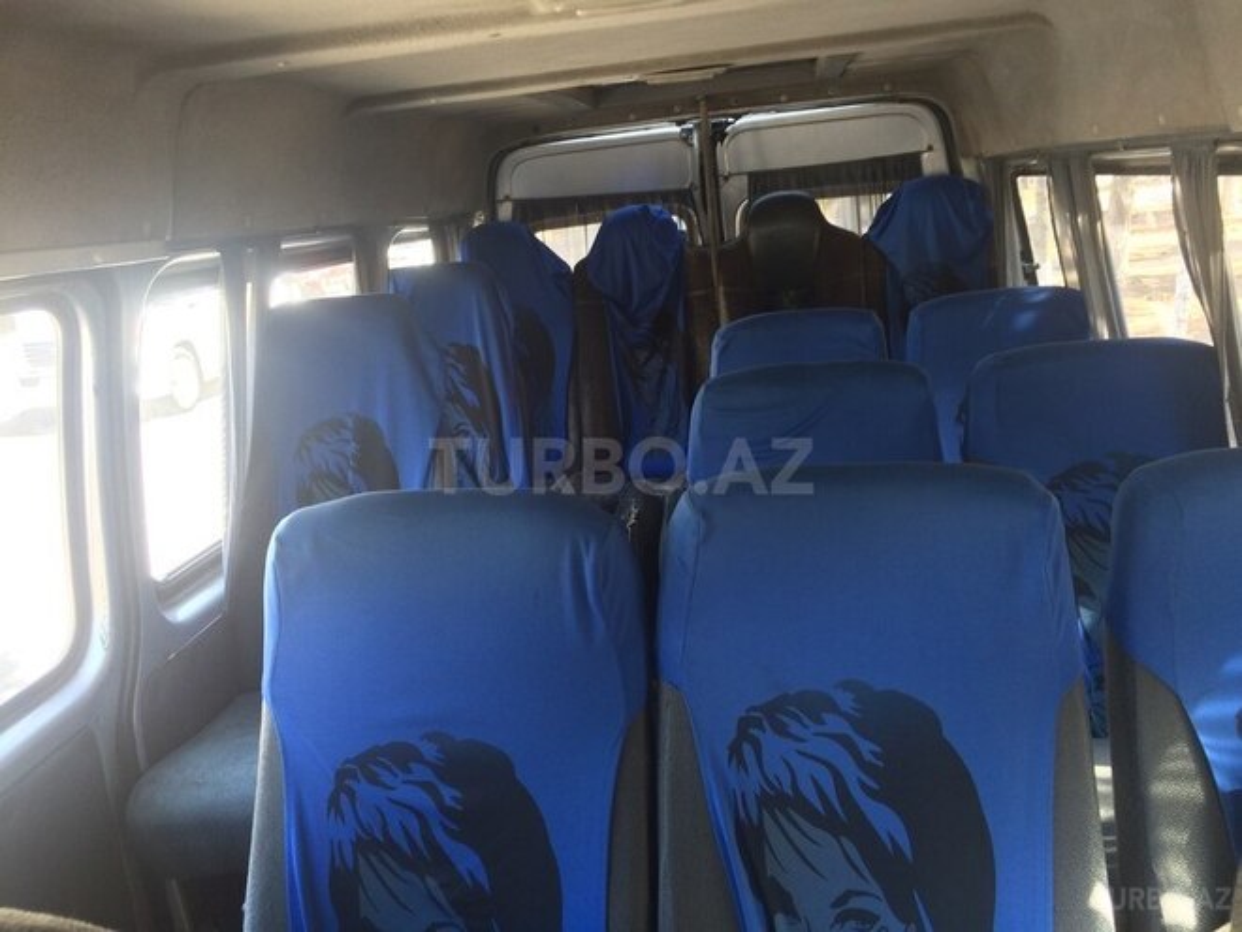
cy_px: 466
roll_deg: +4.4
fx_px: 1041
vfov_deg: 48.2
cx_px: 621
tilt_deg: -14.2
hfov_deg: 61.7
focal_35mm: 29
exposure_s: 1/50
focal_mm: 4.15
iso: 50
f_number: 2.2
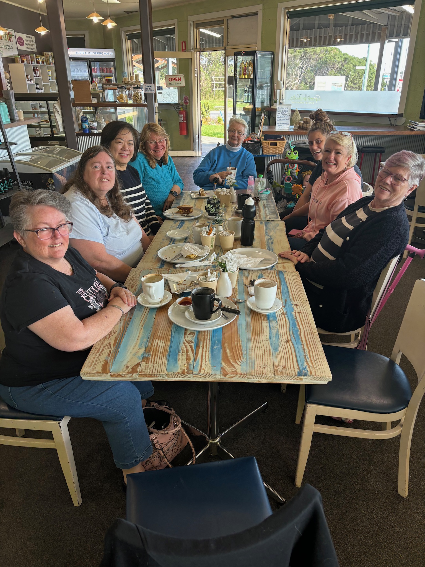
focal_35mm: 26
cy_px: 284
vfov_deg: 67.3
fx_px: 426
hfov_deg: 53.1
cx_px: 212
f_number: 1.6
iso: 80
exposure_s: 1/100
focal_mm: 5.96
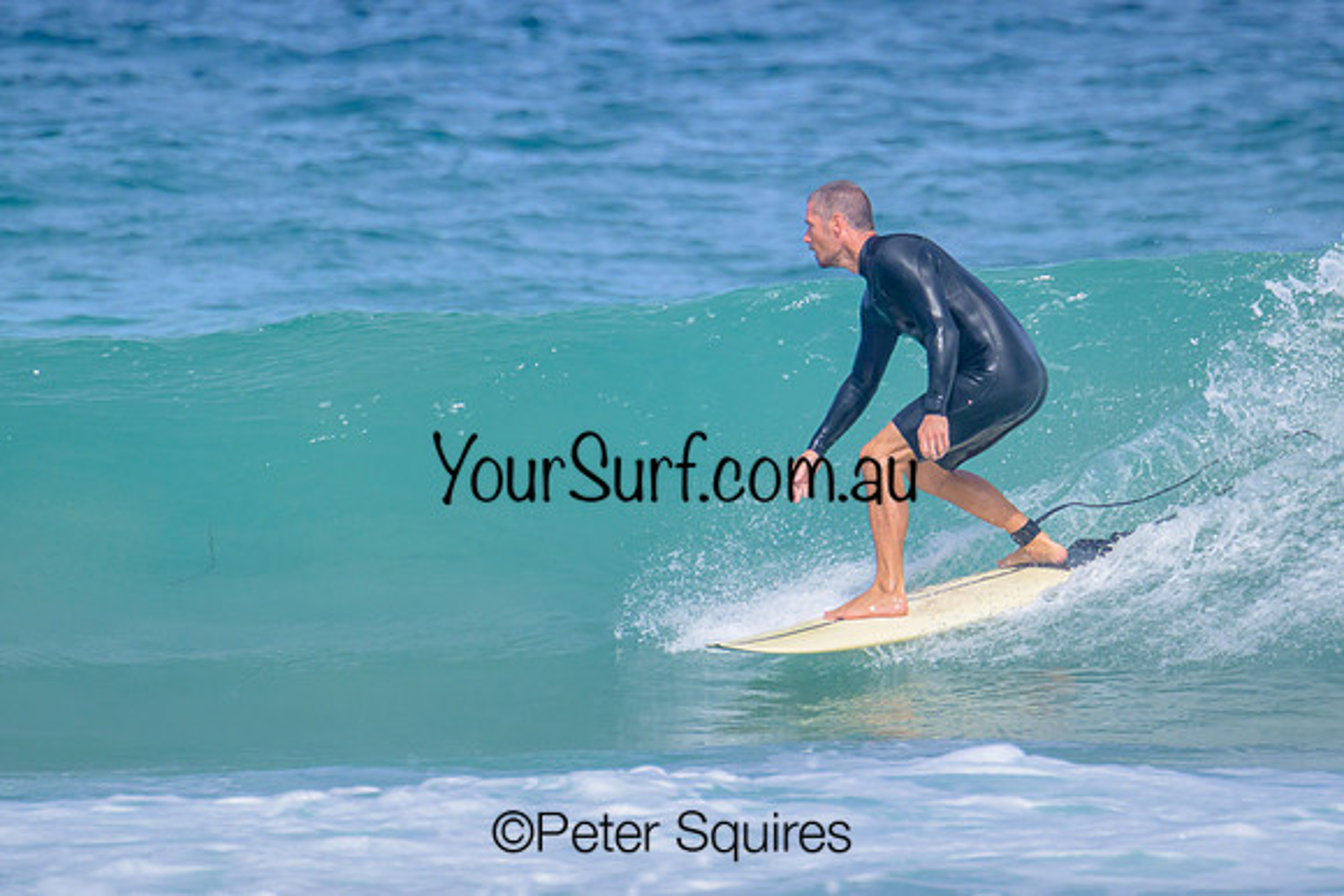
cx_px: 859
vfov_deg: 1.3
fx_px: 40627
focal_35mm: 1088
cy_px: 334
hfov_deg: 1.9
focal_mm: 800
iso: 640
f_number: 11
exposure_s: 1/2000
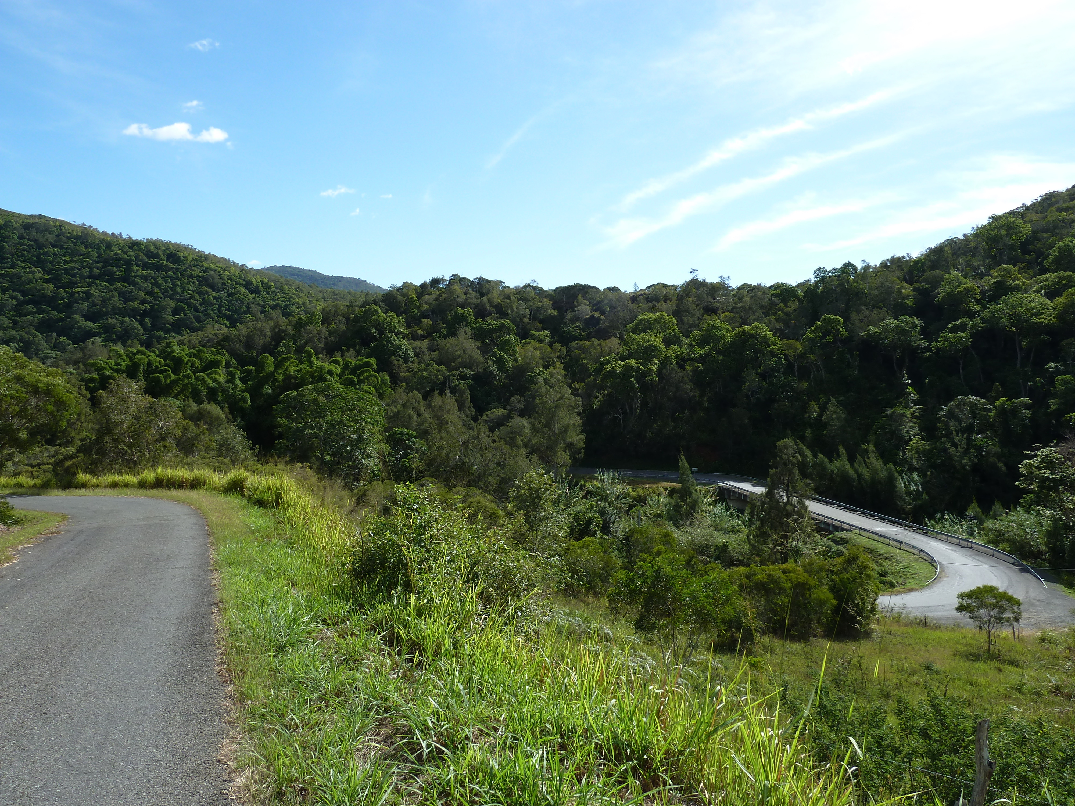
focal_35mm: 25
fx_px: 776
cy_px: 403
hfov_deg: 69.4
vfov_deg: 54.9
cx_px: 538
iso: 80
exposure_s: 1/400
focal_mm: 4.1
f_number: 4
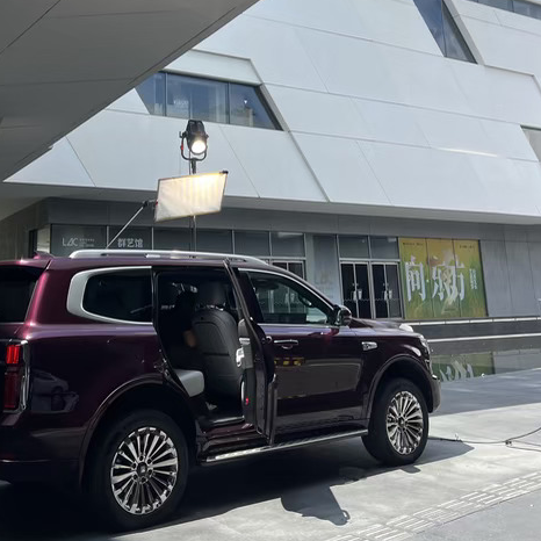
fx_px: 707
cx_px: 209
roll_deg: +2.6
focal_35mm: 40
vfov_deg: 40.9
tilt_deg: +13.4
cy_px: 147
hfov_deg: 41.6
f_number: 1.5
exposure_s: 1/2632
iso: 50
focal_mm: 5.7
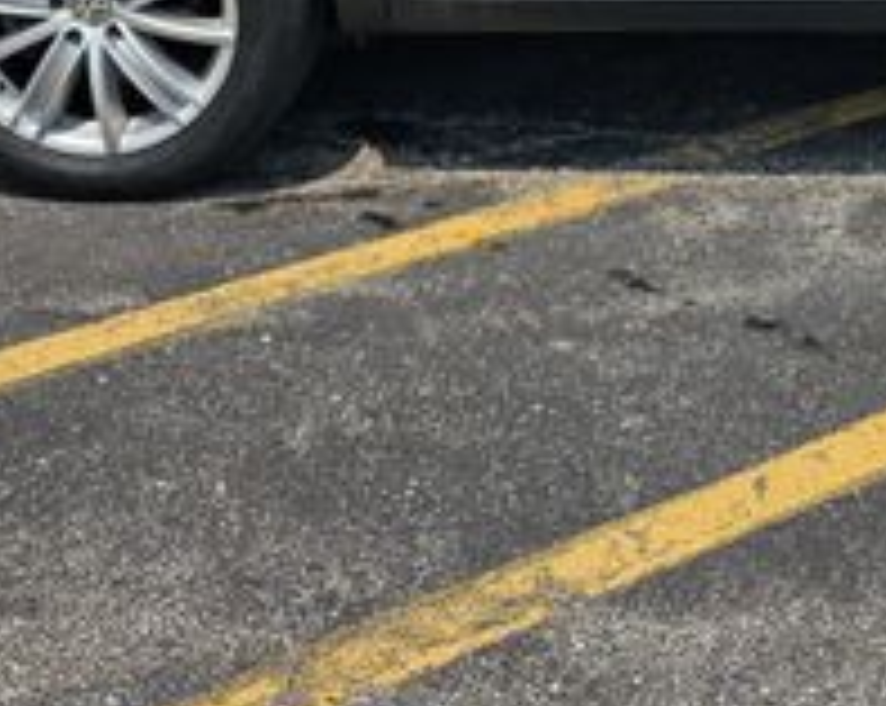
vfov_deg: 19.0
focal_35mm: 73
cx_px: 841
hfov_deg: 25.1
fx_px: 1911
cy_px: -270
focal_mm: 6.3
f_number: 1.7
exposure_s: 1/1297
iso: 10
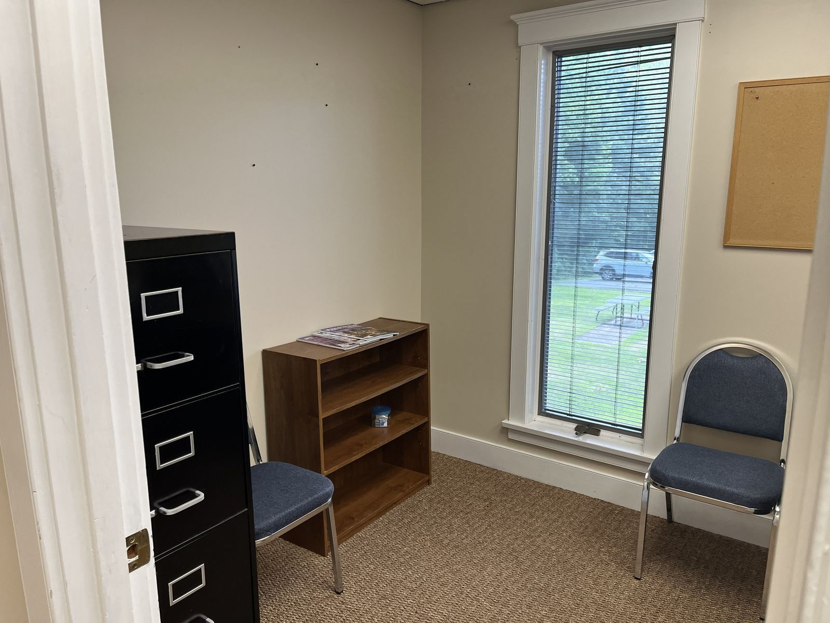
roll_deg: +1.0
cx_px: 415
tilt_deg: -11.7
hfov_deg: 67.3
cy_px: 312
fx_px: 623
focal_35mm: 26
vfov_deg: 53.1
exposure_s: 1/120
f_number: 1.6
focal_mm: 5.1
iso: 80
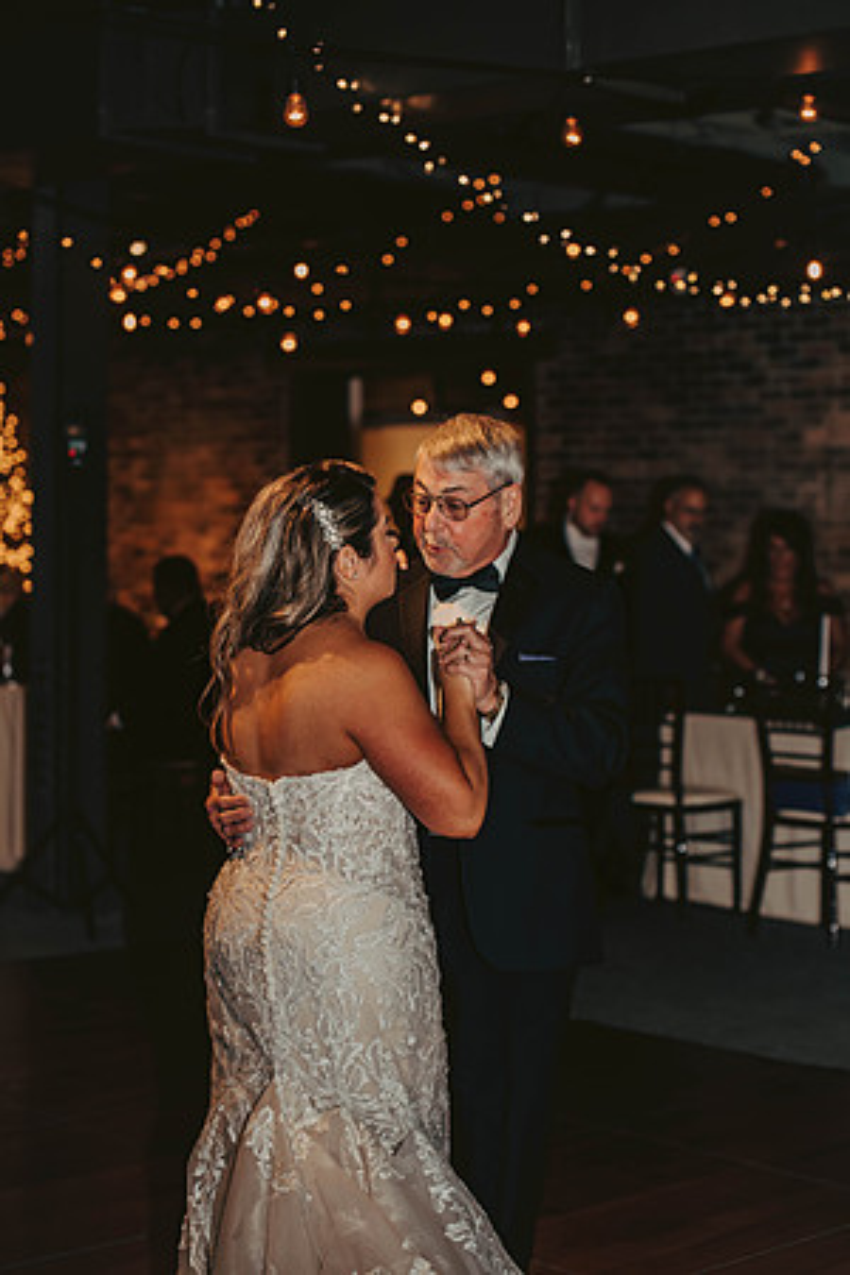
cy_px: 638
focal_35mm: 70
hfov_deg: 19.5
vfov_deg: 28.8
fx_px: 2479
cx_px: 425
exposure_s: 1/80
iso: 500
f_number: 3.2
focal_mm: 70
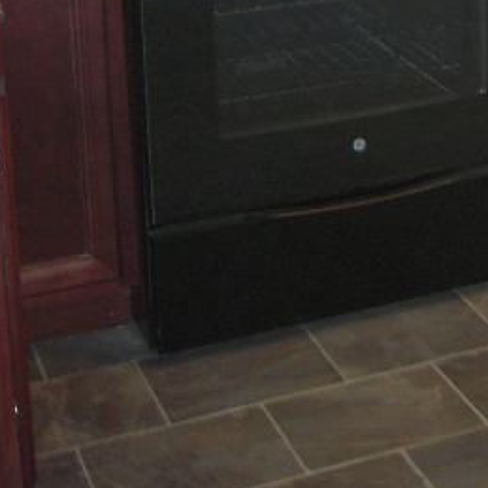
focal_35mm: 98
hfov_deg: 17.4
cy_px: -198
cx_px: 460
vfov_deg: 16.5
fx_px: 1563
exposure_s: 1/15
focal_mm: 5
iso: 320
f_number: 2.7
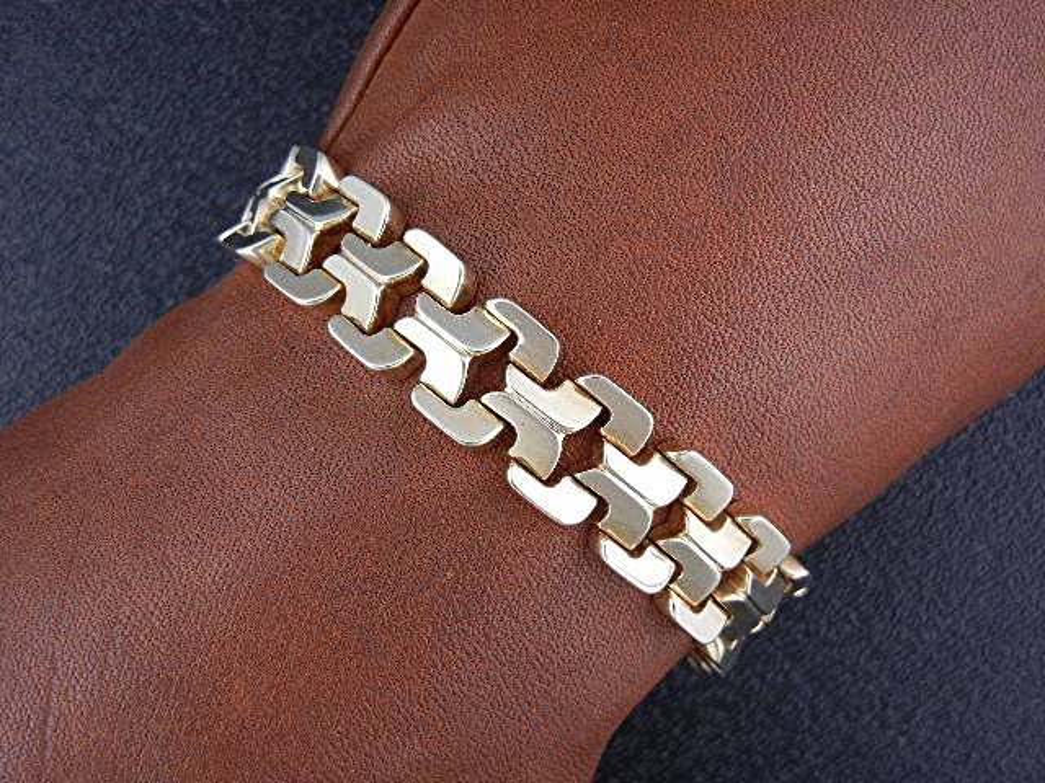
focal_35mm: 59
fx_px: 1781
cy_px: 392
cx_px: 522
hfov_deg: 32.7
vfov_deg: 24.8
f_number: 4
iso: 200
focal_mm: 10.6
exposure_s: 1/5.6
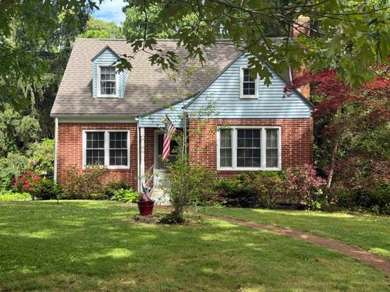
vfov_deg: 30.3
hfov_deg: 39.7
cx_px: 195
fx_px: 541
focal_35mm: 48
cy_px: 146
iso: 64
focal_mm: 6.76
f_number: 1.78
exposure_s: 1/1285
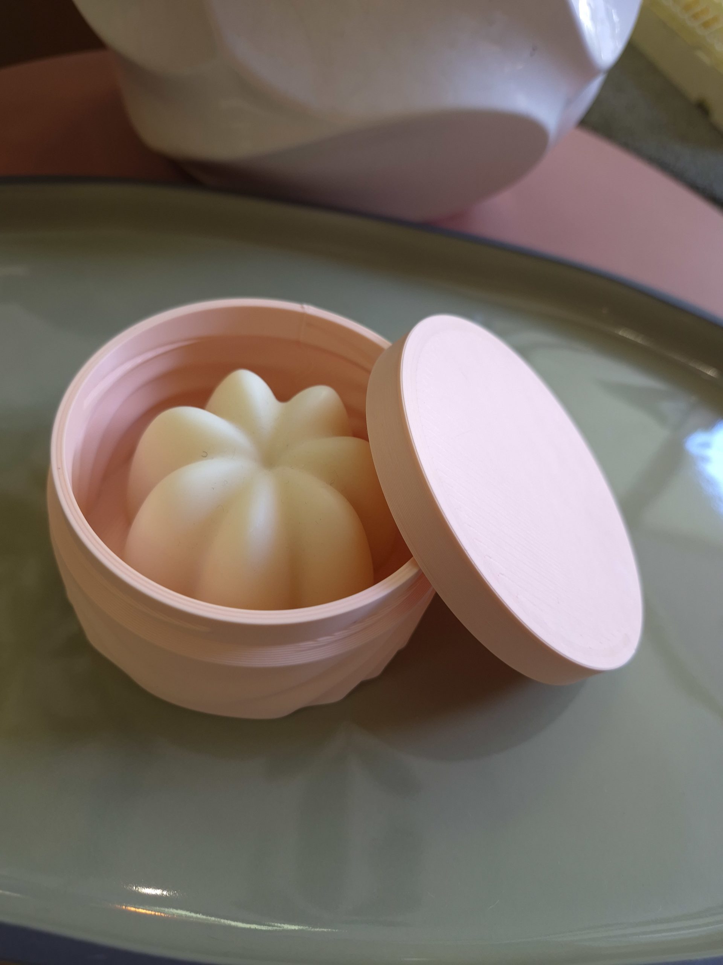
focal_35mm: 23
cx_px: 362
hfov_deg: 58.9
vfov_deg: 73.9
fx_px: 641
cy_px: 482
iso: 80
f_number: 1.8
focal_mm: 5.4
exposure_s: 1/50
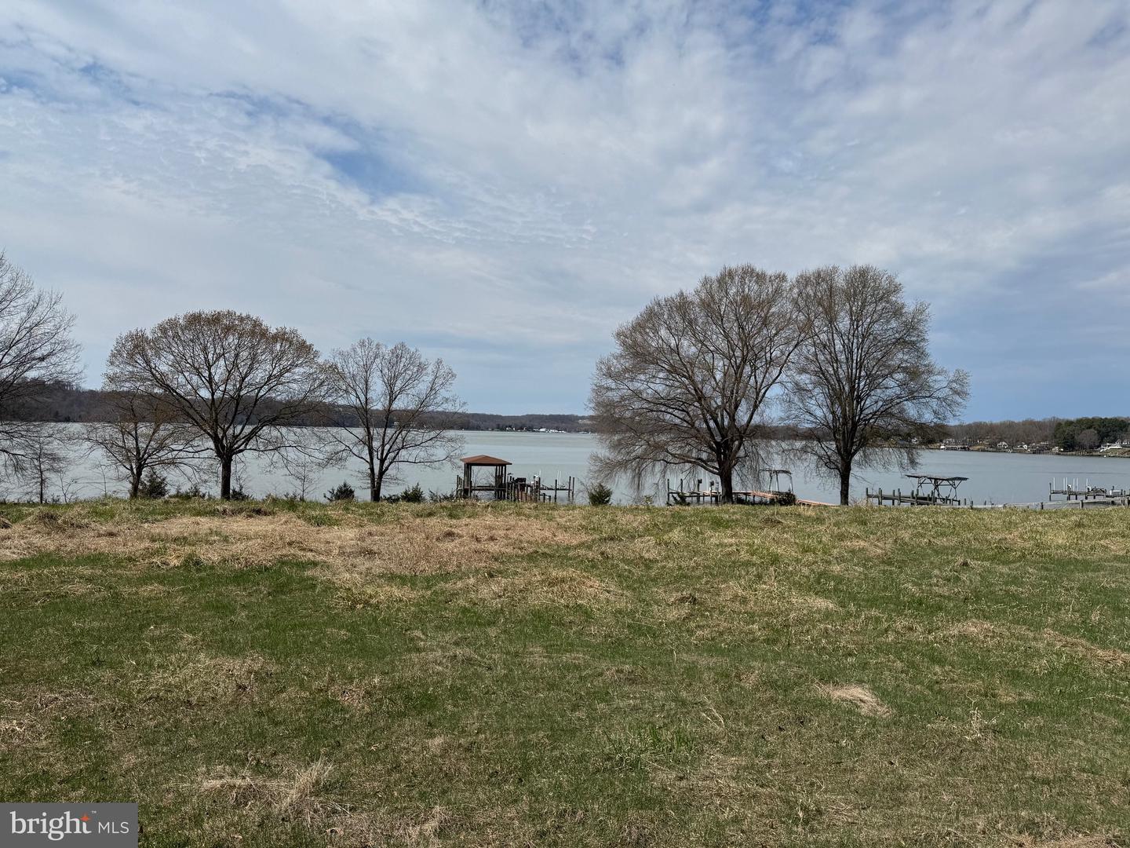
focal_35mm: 24
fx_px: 783
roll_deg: -1.4
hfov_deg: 71.6
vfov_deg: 56.8
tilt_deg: +1.0
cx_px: 565
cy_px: 424
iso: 80
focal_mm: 6.76
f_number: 1.78
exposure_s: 1/10417
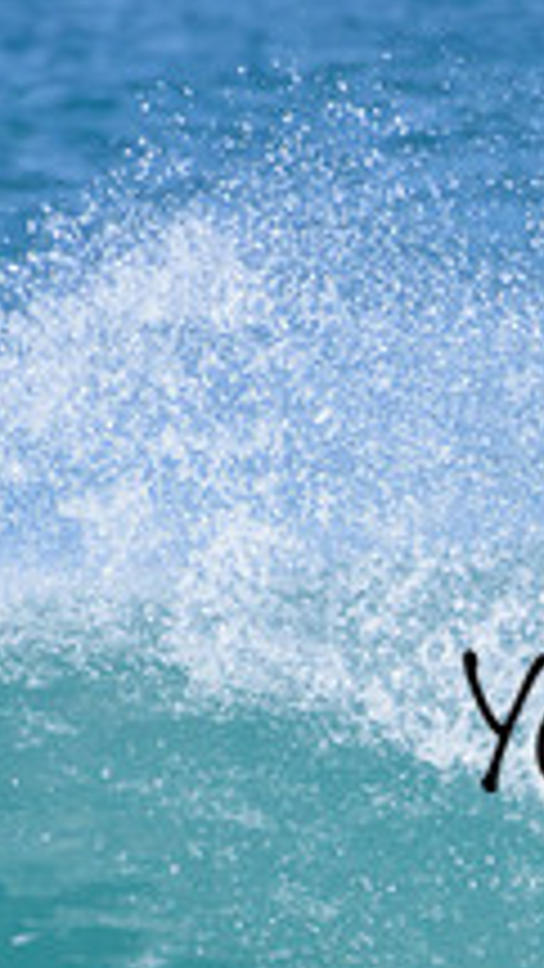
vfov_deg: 0.9
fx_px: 61624
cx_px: 926
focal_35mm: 2404
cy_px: 682
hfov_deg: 0.5
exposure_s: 1/2000
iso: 1250
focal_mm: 850
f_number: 11
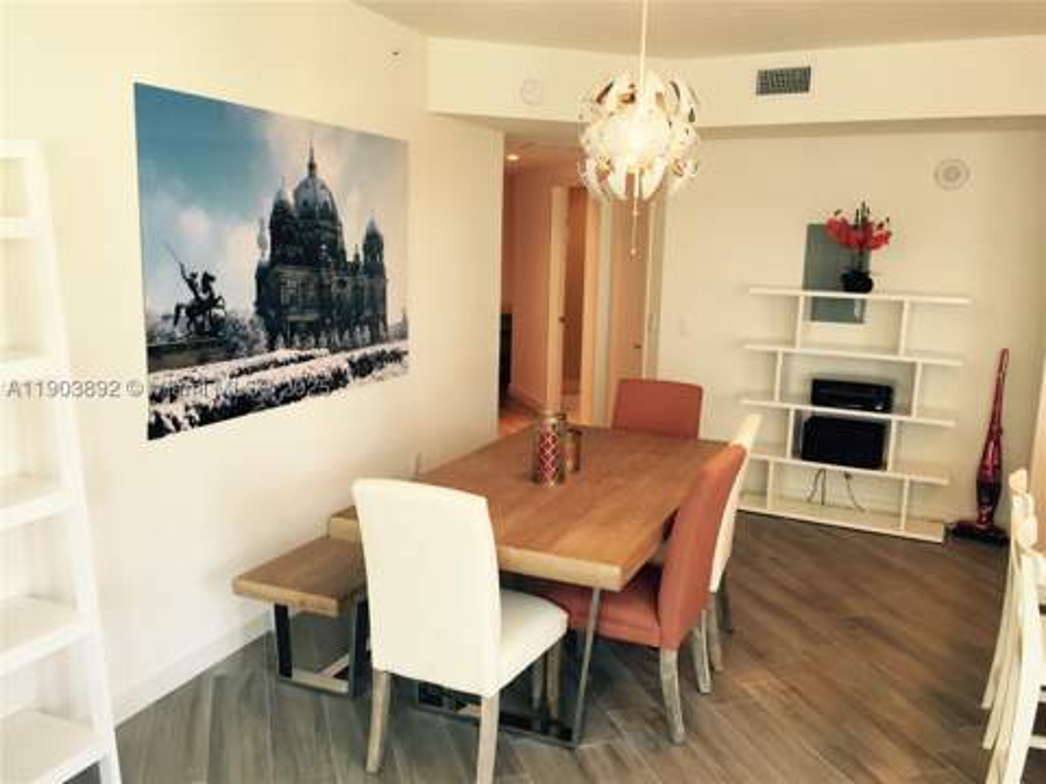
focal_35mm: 29
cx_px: 523
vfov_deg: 48.2
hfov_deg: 61.7
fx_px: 876
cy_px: 392
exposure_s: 1/30
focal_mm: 4.15
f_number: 2.2
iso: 64
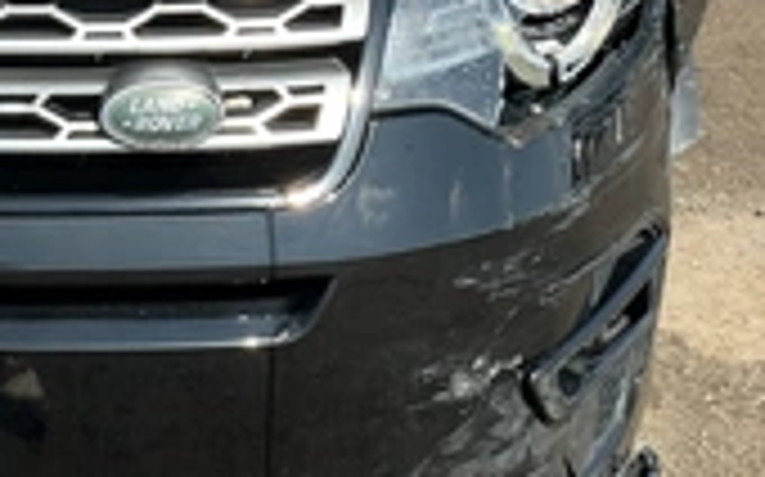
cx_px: -90
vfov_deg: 18.4
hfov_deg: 26.8
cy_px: 374
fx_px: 1458
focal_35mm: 70
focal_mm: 3
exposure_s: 1/792
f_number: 1.8
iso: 25
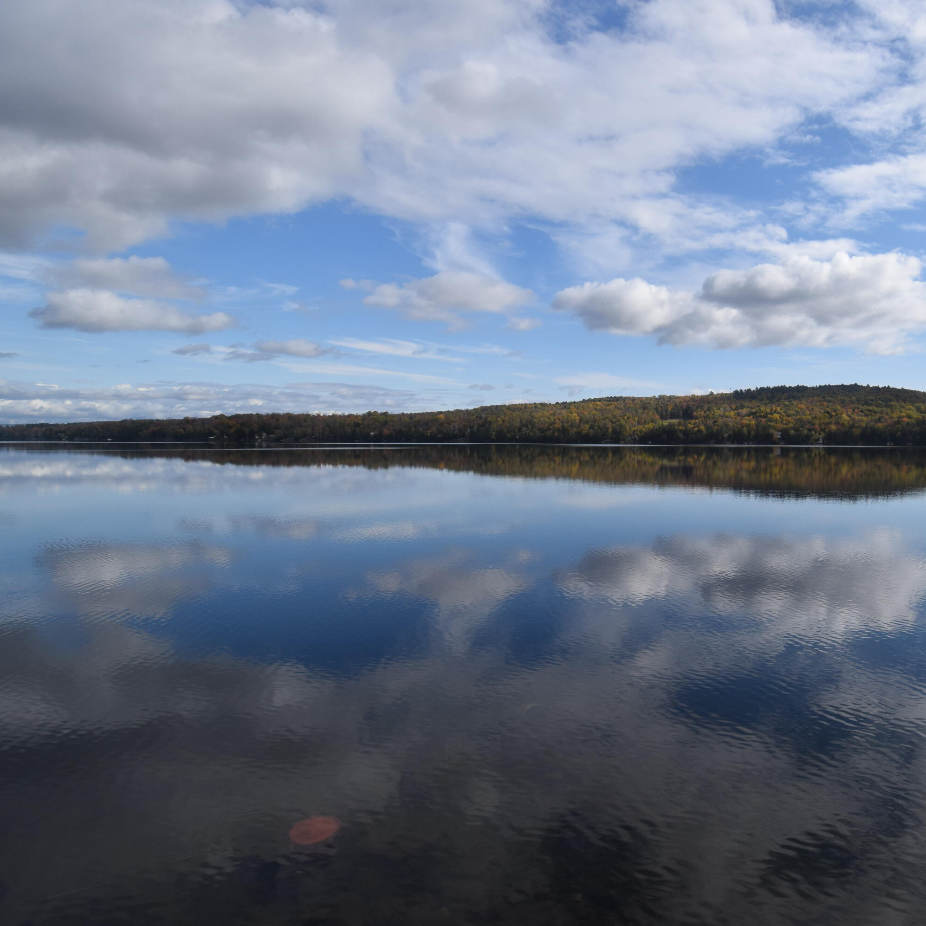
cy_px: 463
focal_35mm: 23
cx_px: 676
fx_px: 696
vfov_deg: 67.3
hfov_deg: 63.9
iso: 200
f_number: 11
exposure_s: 1/500
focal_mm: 12
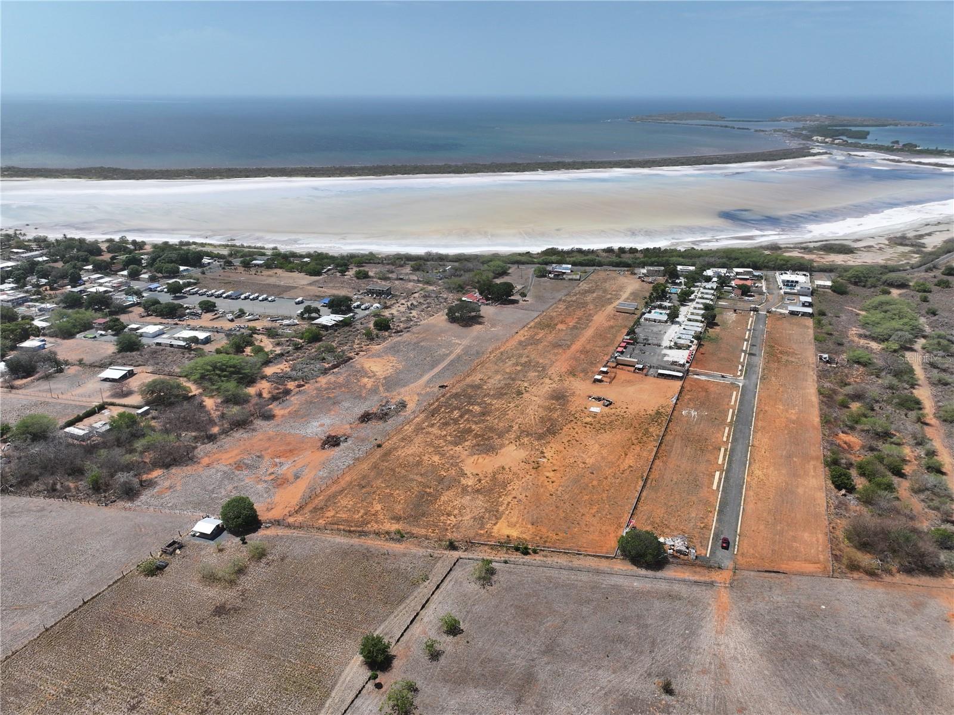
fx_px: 661
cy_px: 358
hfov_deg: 71.6
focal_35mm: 24
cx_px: 477
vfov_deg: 56.8
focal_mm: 12.29
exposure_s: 1/80
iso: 100
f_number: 2.8
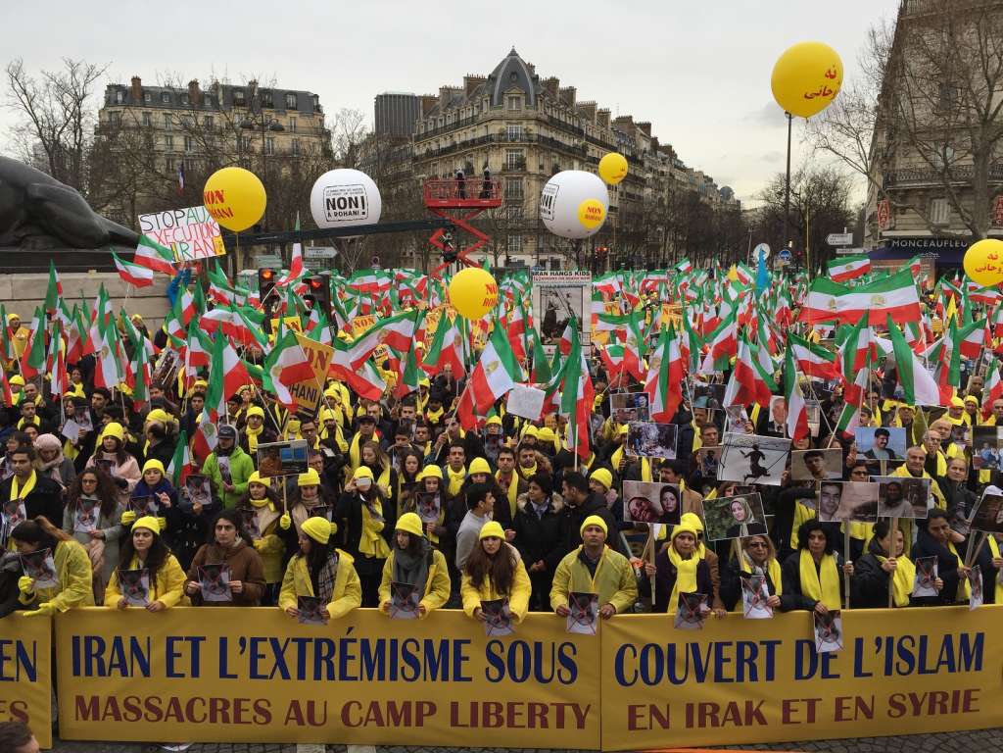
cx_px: 502
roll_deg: -1.0
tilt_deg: -8.5
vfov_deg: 48.2
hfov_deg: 61.7
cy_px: 376
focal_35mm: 29
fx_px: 840
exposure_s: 1/520
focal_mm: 4.15
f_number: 2.2
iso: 32
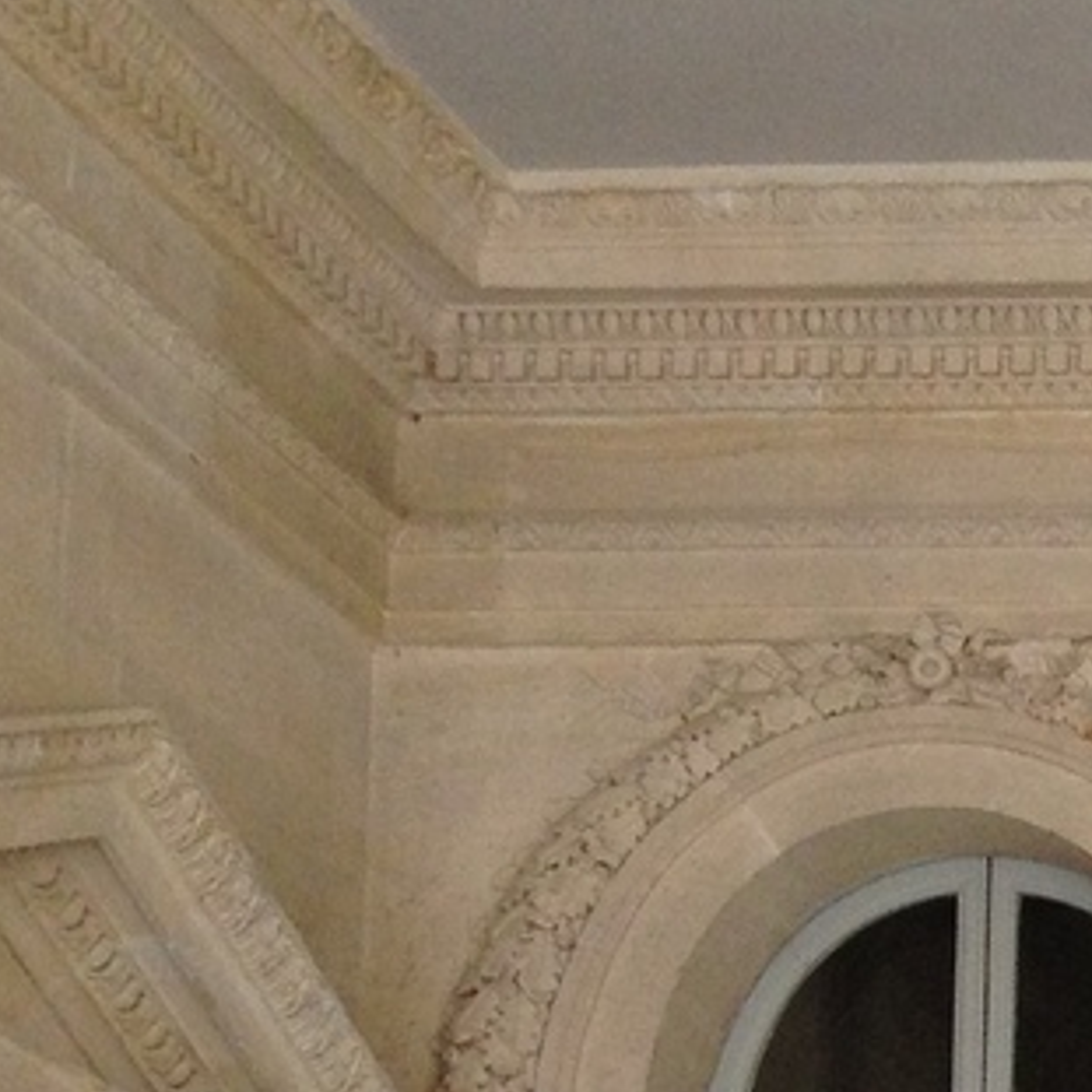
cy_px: 1966
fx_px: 5675
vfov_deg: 10.4
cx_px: 2725
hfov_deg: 9.6
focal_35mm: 159
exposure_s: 1/60
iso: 64
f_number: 2.4
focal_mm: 4.28
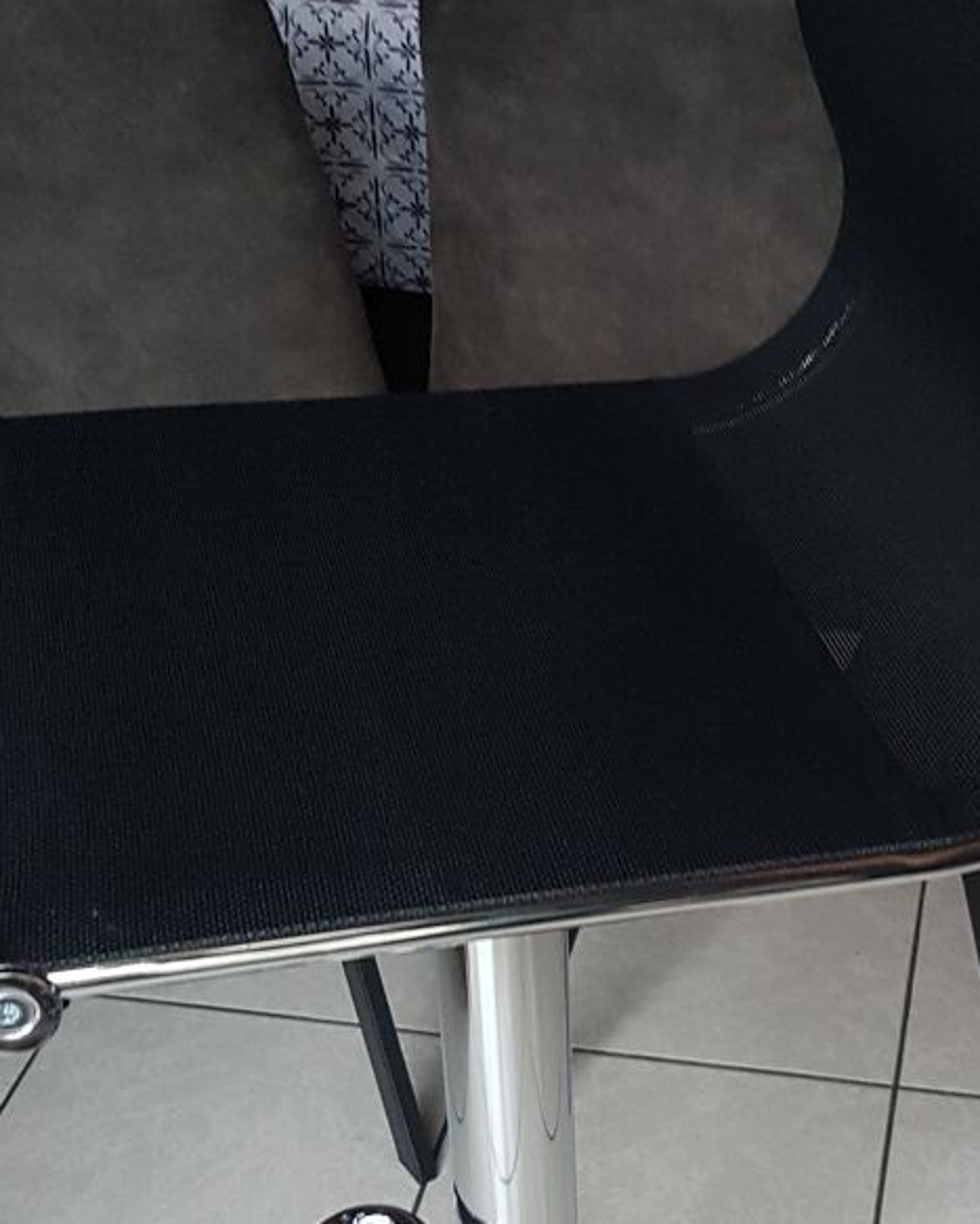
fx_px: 2101
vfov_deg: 32.0
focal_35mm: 58
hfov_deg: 25.6
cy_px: 893
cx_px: 829
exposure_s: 1/10
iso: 250
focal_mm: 4.2
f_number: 1.7
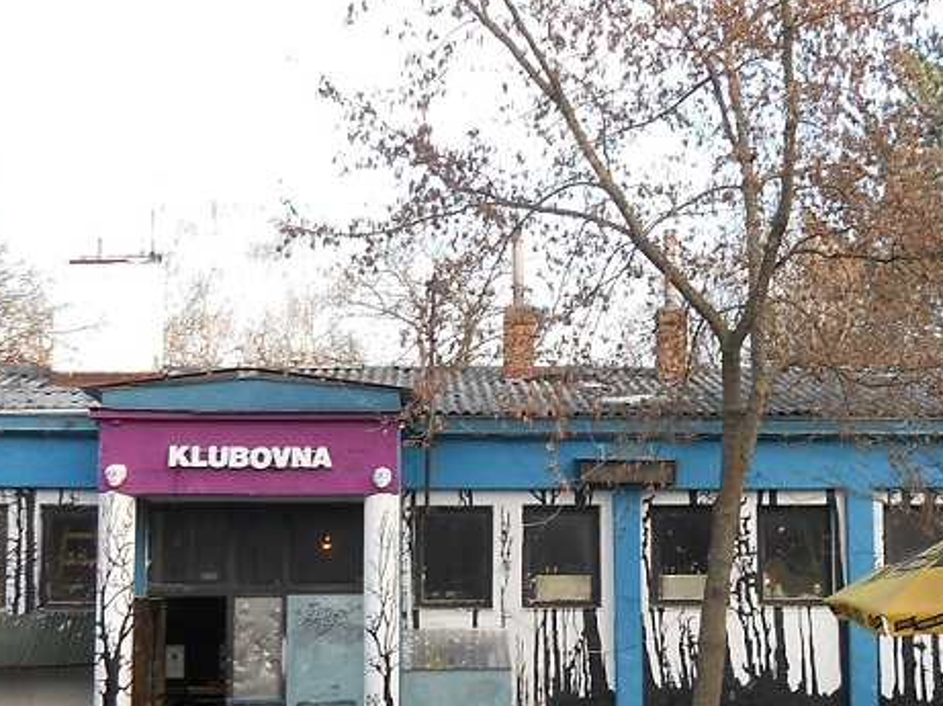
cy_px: 439
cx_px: 614
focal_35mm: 73
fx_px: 1987
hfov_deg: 26.6
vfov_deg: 20.1
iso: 80
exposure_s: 1/100
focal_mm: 6.72
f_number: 3.1
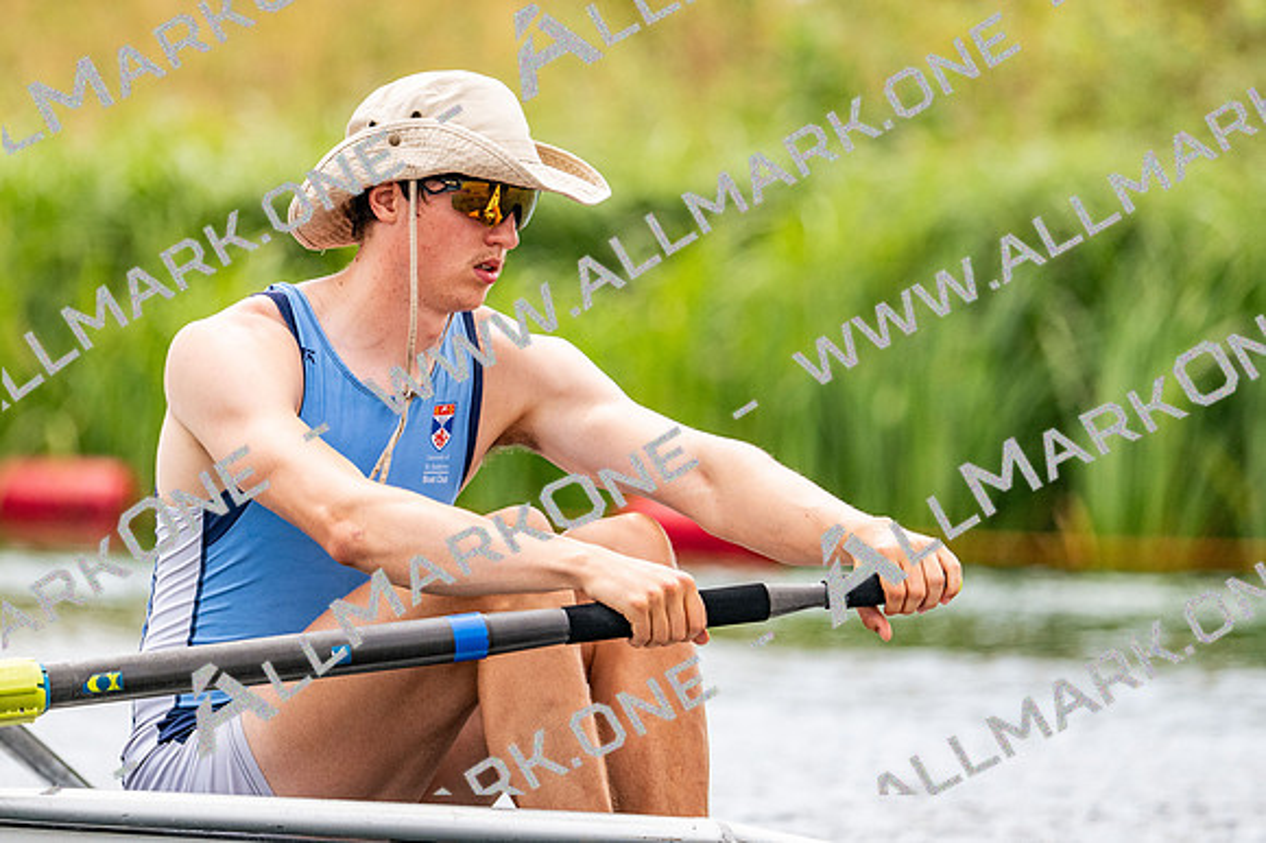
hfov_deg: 3.4
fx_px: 21087
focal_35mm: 600
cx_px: 633
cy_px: 422
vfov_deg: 2.3
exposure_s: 1/2500
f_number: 4.5
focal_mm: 400
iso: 500
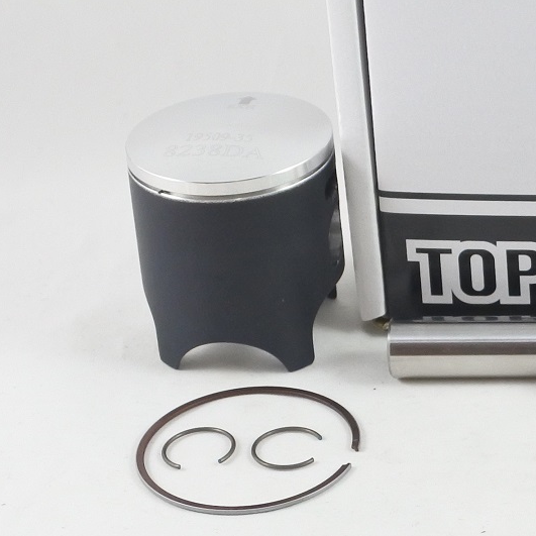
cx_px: 599
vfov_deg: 17.3
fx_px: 1752
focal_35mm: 100
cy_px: 144
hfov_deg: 16.8
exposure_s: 1/125
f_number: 3.8
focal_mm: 12.6
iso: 450
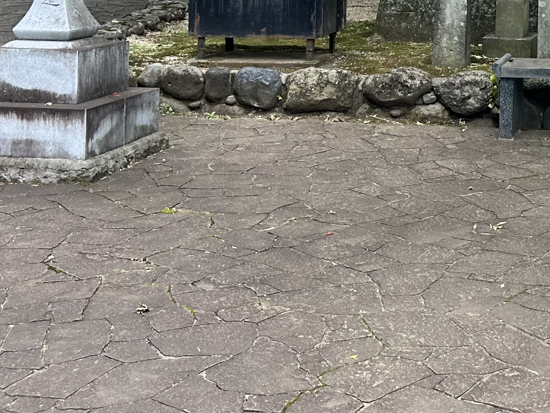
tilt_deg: +1.5
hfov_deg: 23.5
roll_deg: -1.1
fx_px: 1224
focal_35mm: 77
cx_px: 631
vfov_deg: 17.9
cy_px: -120
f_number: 1.78
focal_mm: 6.86
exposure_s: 1/756
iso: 80
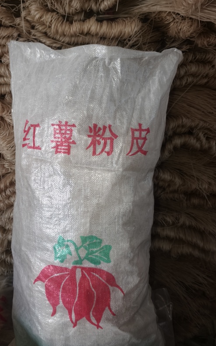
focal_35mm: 33
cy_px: 162
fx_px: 311
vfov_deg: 58.1
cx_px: 77
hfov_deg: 38.0
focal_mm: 5.6
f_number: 1.57
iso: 576
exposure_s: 1/50
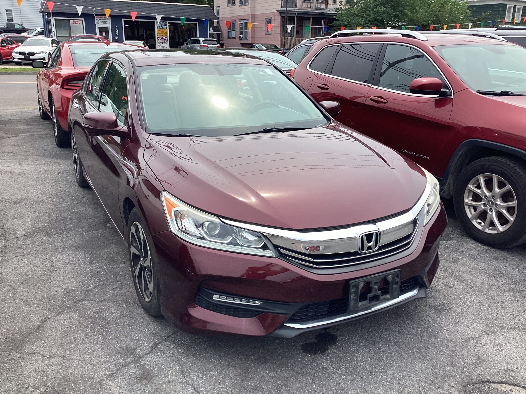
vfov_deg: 45.4
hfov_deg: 58.4
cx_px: 263
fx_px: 471
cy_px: 197
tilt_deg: -19.3
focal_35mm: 31
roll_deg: -0.1
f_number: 2.4
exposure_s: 1/747
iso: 25
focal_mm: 3.3
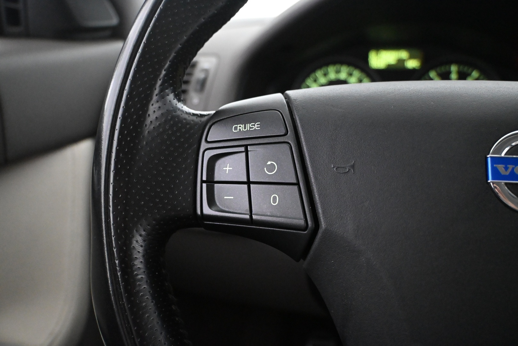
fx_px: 442
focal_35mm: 31
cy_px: 173
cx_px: 259
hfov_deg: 60.7
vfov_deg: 42.6
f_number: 3.8
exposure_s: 1/60
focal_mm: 20.5
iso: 7200
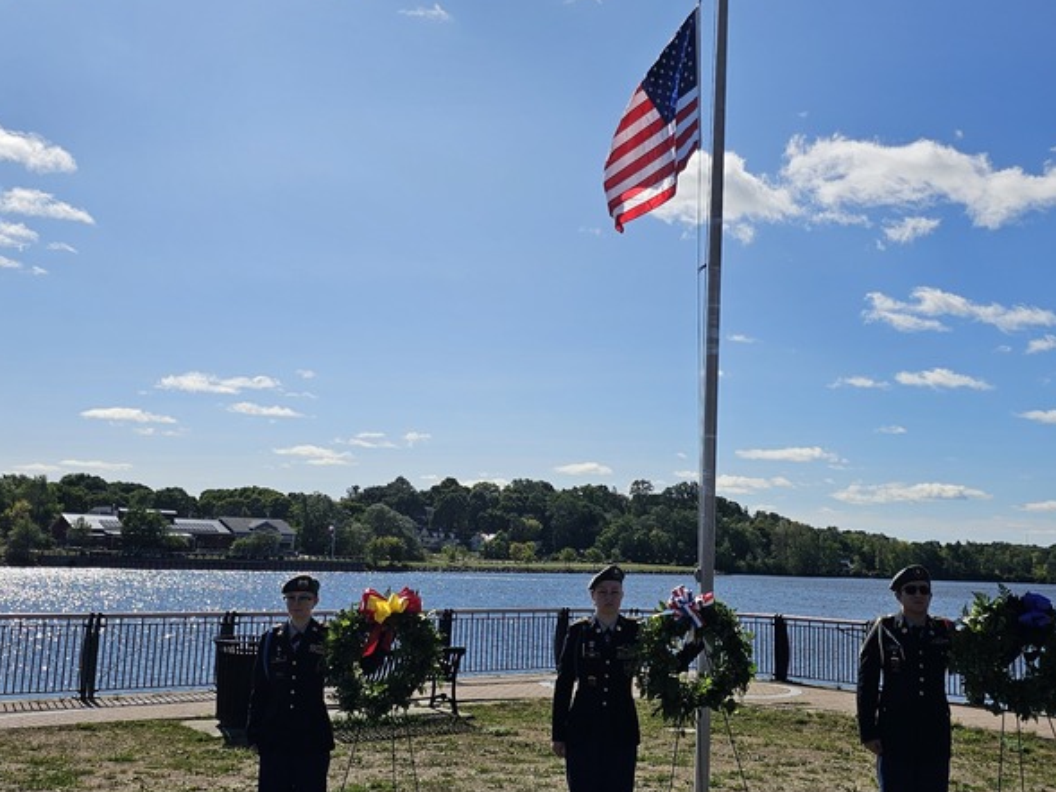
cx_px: 592
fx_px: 1220
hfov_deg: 46.7
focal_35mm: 40
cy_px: 383
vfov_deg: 36.0
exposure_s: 1/2077
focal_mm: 6.3
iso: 10
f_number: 1.7
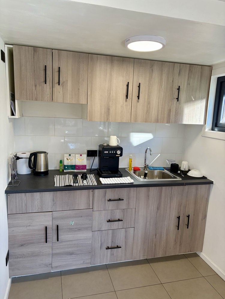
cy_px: 150
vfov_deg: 67.3
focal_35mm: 26
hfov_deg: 53.1
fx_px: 225
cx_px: 112
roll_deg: -2.3
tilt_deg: -9.8
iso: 125
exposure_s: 1/159
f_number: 1.6
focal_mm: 5.96
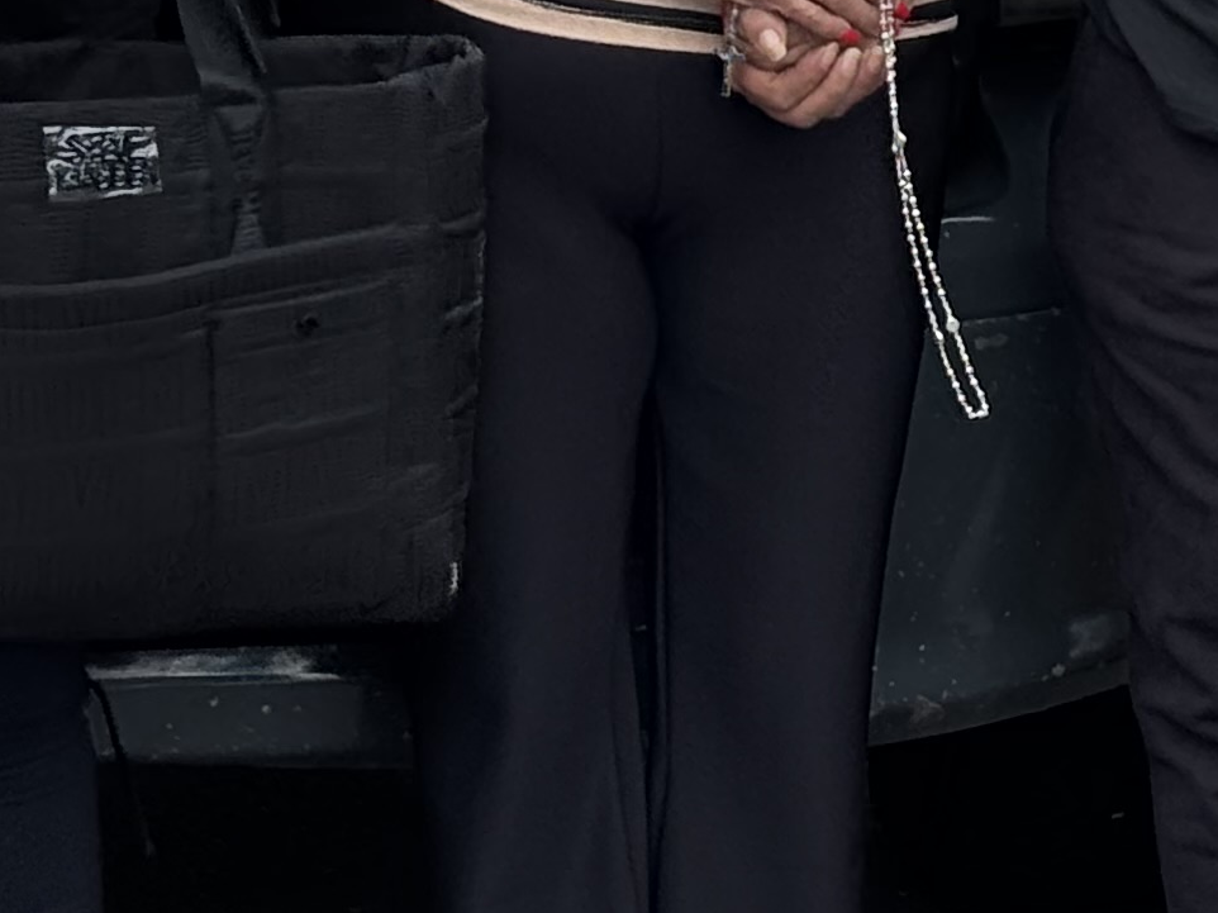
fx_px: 7669
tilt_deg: -3.7
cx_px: 2509
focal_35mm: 218
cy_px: -624
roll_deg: -0.2
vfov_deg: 6.7
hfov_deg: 8.6
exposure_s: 1/1152
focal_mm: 5.96
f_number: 1.6
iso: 32
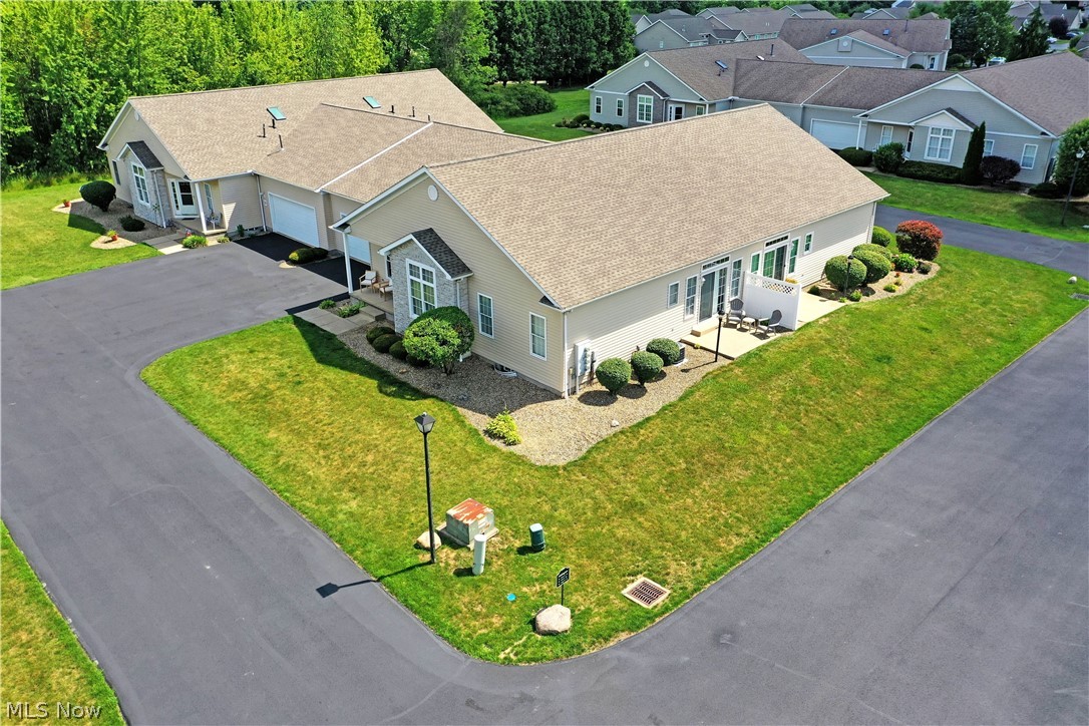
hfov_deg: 65.5
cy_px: 363
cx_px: 544
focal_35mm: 28
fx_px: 847
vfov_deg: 46.4
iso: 100
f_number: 5.6
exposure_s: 1/400
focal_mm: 10.26
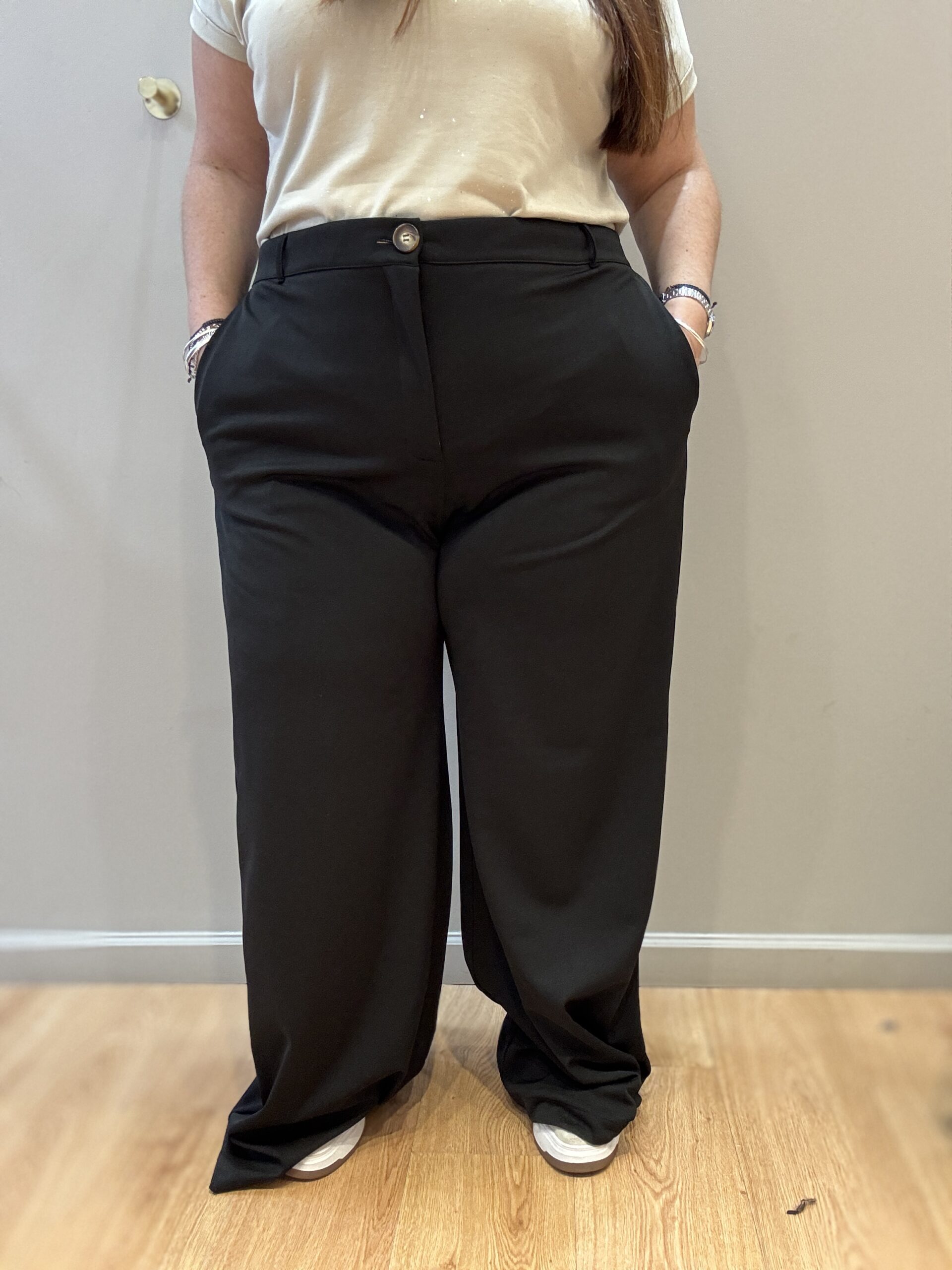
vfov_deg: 60.0
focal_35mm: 30
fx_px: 1100
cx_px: 476
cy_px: 635
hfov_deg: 46.8
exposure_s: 1/50
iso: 200
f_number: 1.9
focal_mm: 2.69
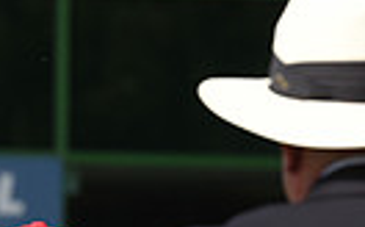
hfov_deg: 2.9
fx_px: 7120
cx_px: 28
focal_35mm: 717
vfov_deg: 1.8
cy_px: 508
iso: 400
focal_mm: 160
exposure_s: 1/2000
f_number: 5.6
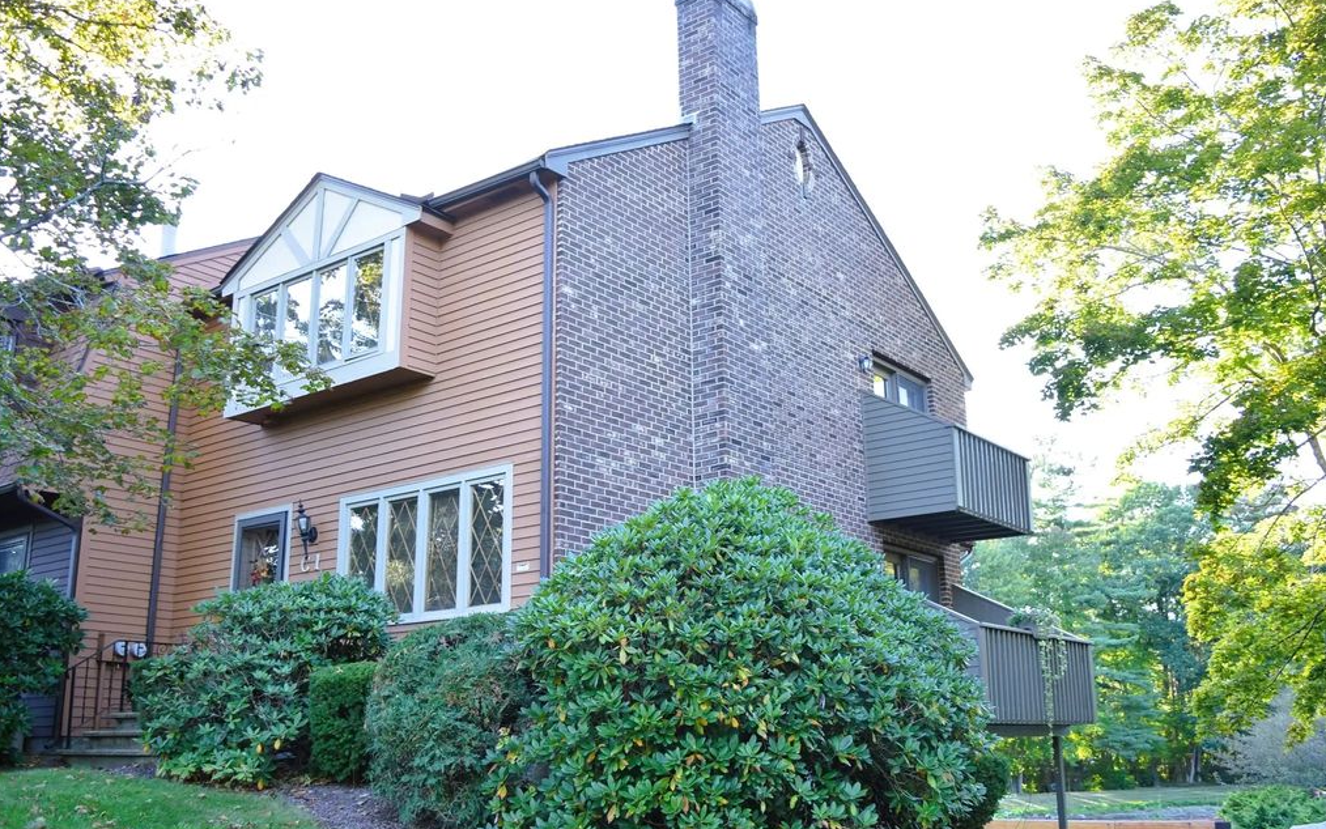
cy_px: 411
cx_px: 666
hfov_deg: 56.7
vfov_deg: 37.3
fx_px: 1229
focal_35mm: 34
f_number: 5
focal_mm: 22
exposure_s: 1/100
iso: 400
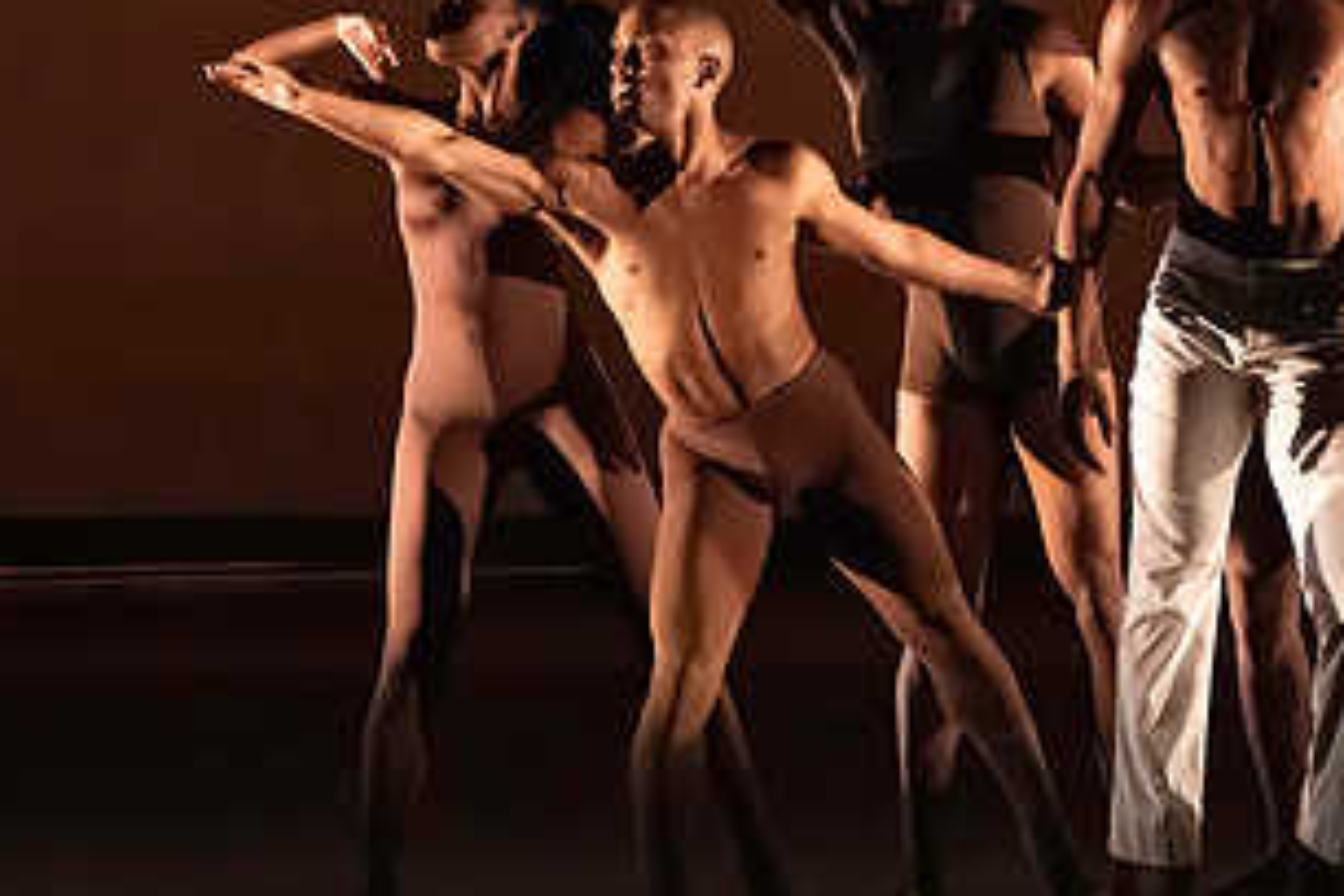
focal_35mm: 546
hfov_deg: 3.8
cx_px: 867
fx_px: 20382
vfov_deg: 2.5
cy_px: 66
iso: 20000
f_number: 5.6
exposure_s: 1/400
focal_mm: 235
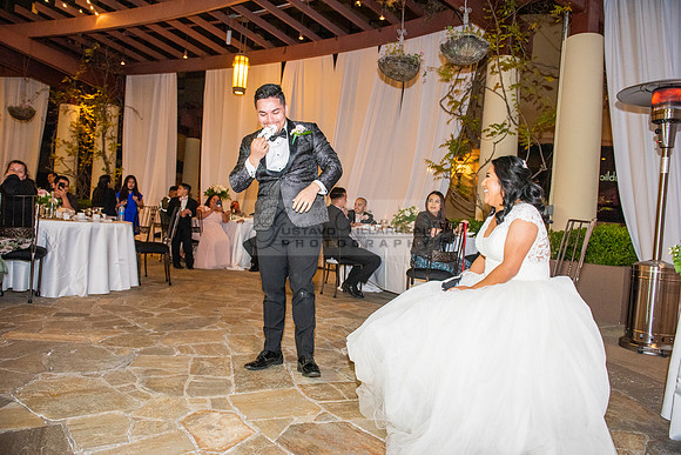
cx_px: 340
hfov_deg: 73.7
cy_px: 228
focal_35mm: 24
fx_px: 454
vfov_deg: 53.2
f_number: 4
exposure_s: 1/160
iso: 1600
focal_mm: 24
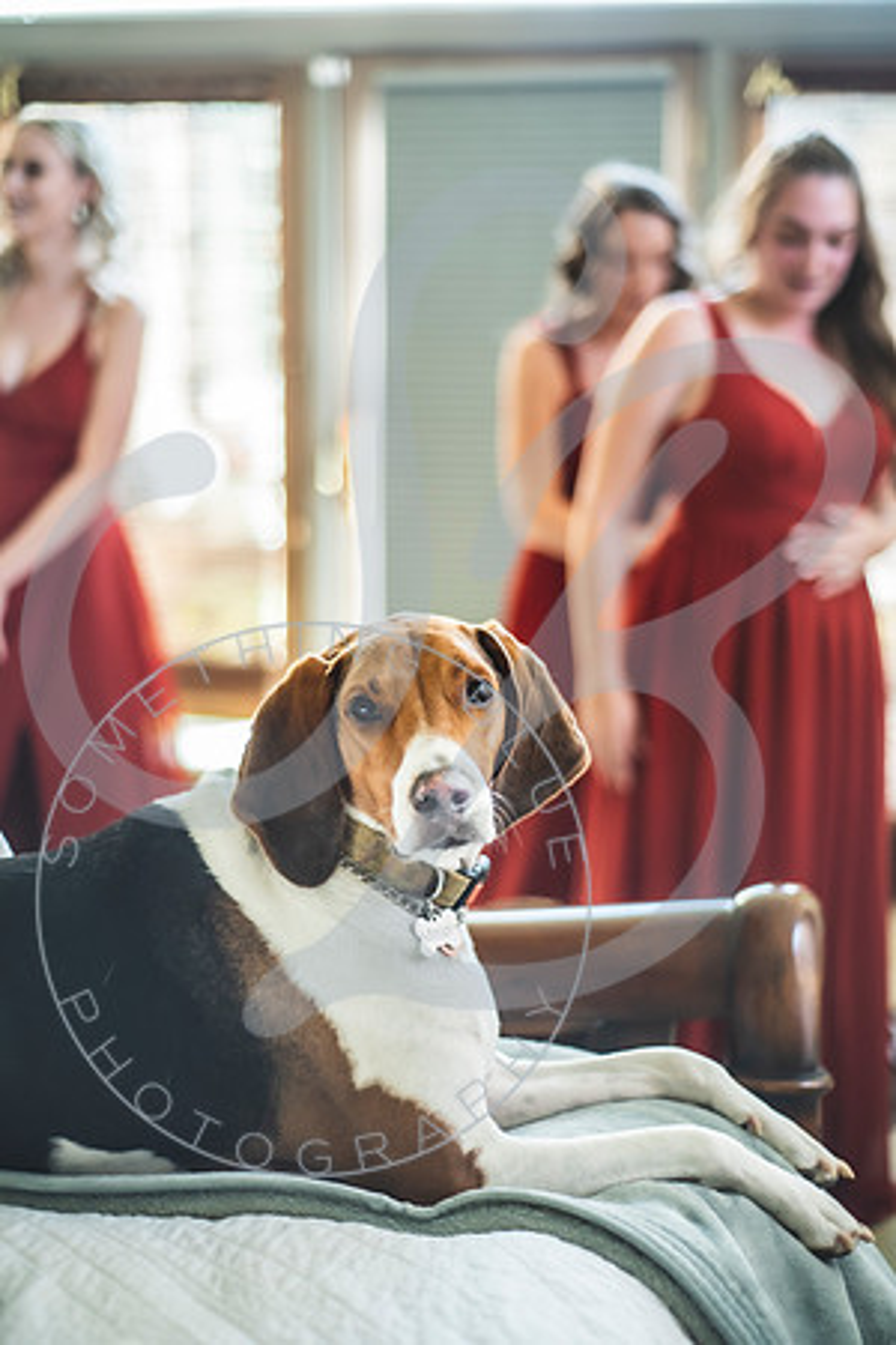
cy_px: 672
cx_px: 448
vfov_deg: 39.6
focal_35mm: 50
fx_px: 1867
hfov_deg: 27.0
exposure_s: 1/125
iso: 500
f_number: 1.8
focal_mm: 50
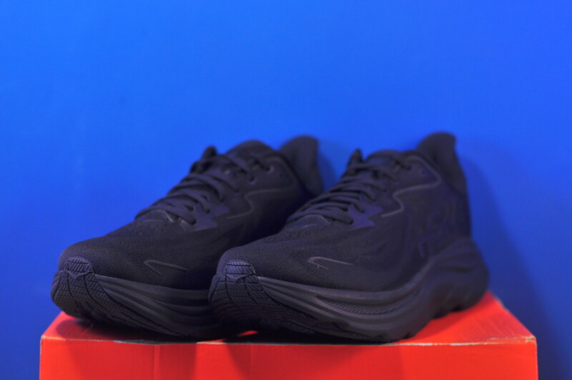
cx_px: 286
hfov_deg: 27.0
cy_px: 190
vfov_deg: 18.1
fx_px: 1190
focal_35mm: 75
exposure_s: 1/320
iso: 250
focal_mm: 50
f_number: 2.5
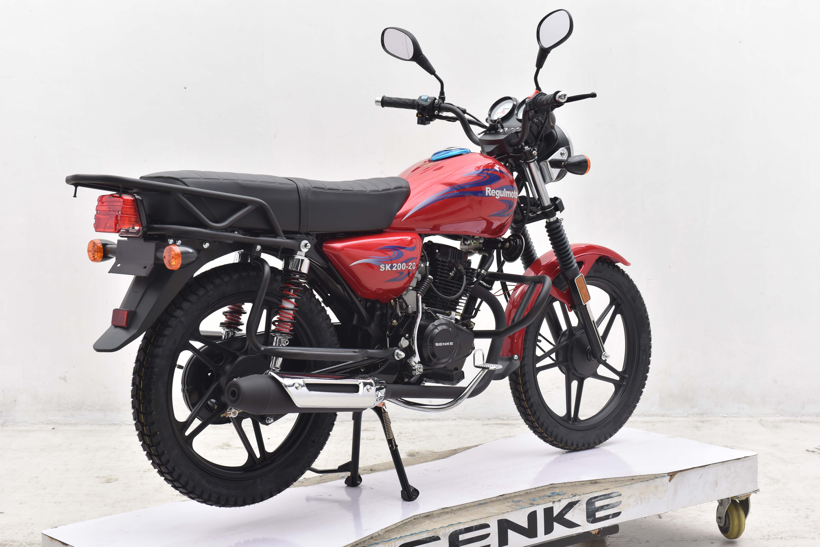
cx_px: 410
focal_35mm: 70
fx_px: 1595
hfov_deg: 28.8
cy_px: 274
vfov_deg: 19.5
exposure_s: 1/125
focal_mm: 70
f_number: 5.6
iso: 400
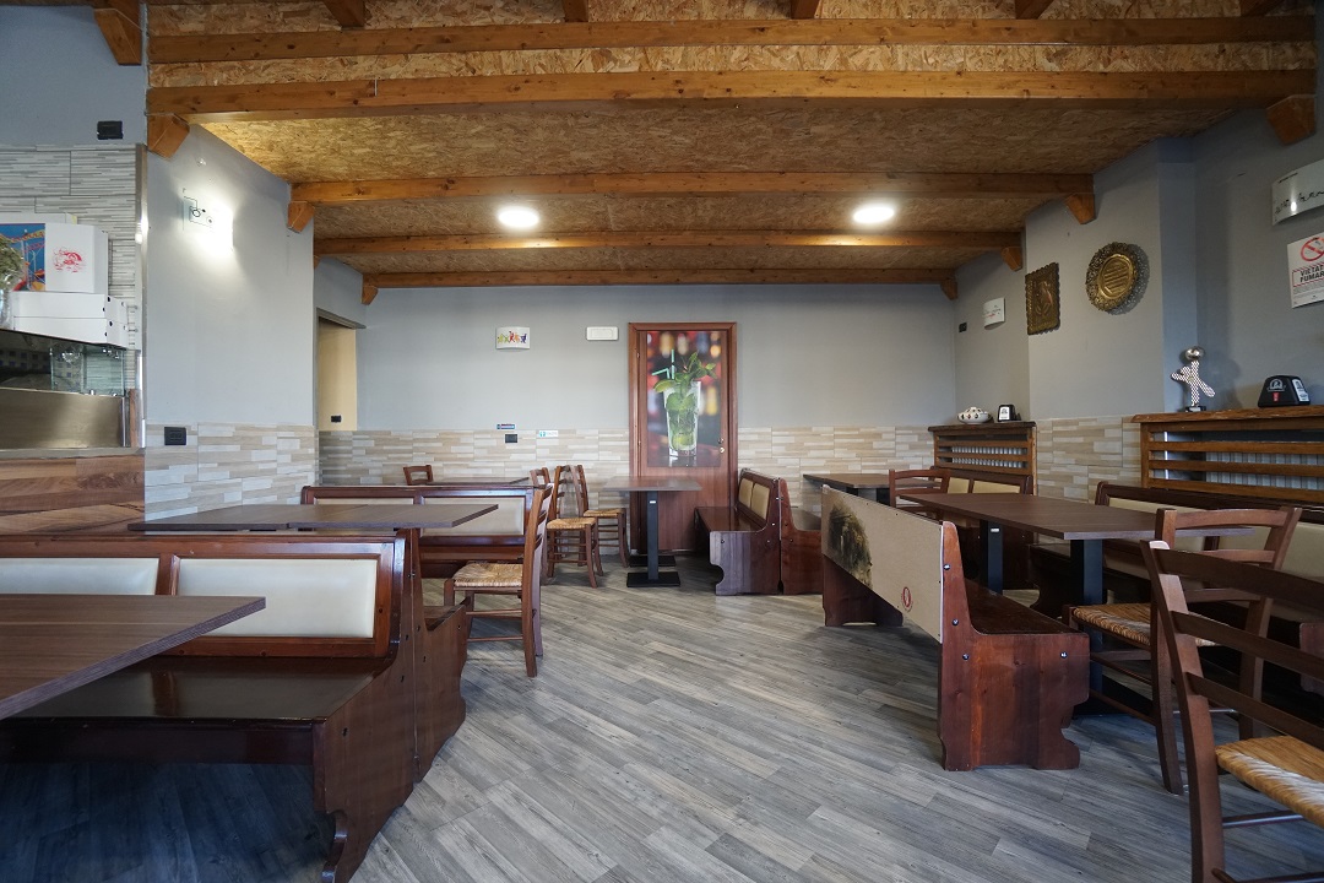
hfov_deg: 100.4
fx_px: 552
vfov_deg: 77.3
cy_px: 442
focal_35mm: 15
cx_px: 662
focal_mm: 10
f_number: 4.5
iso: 1000
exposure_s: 1/60
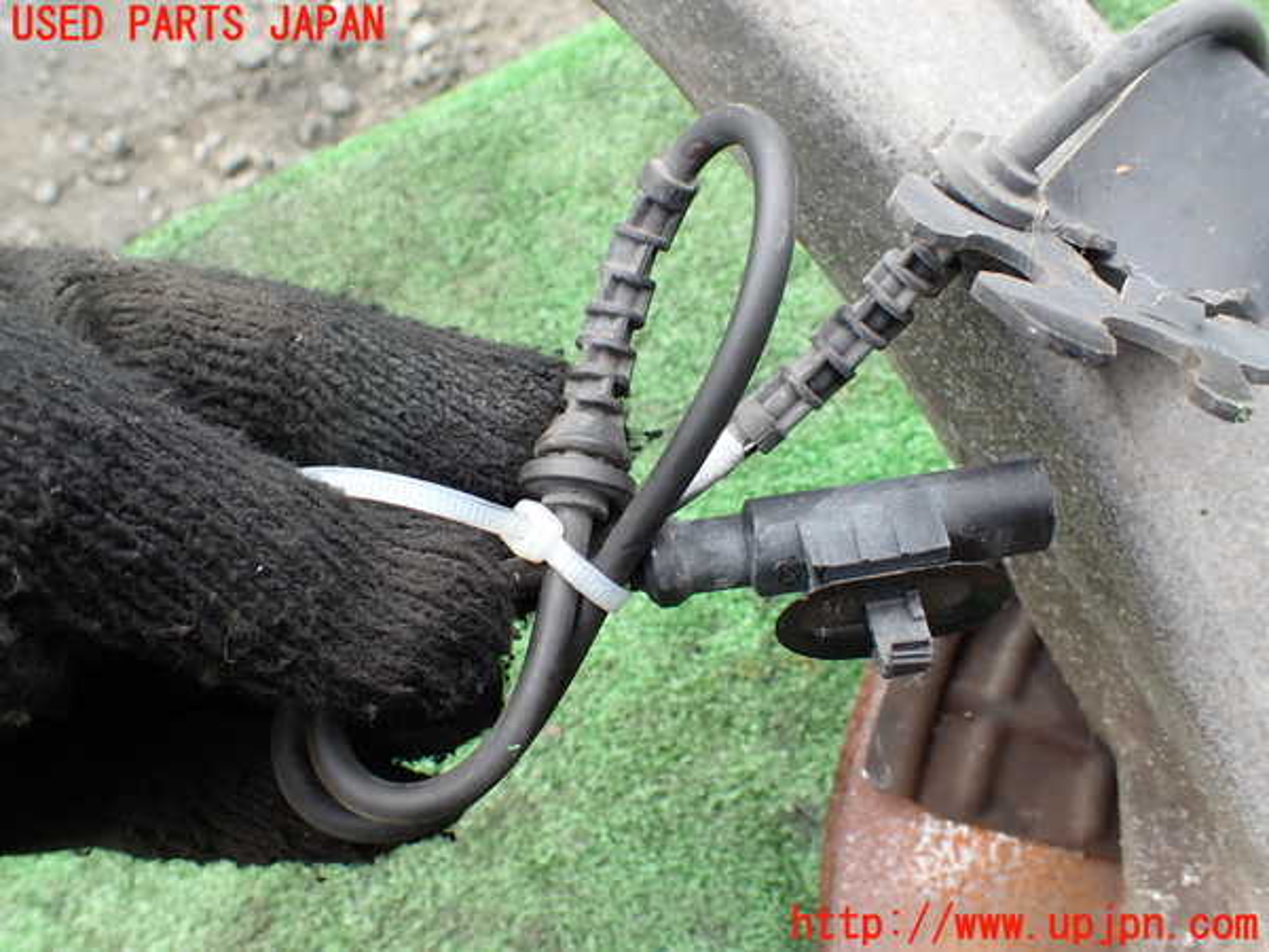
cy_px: 476
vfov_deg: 46.8
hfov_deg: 60.0
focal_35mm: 30
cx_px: 634
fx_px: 1100
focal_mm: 5.4
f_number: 3.2
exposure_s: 1/125
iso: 100
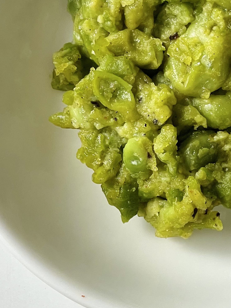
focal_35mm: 142
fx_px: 1264
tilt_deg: -81.9
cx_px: 217
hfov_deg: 10.4
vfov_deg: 13.9
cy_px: 77
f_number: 2
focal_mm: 6
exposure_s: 1/99
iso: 50
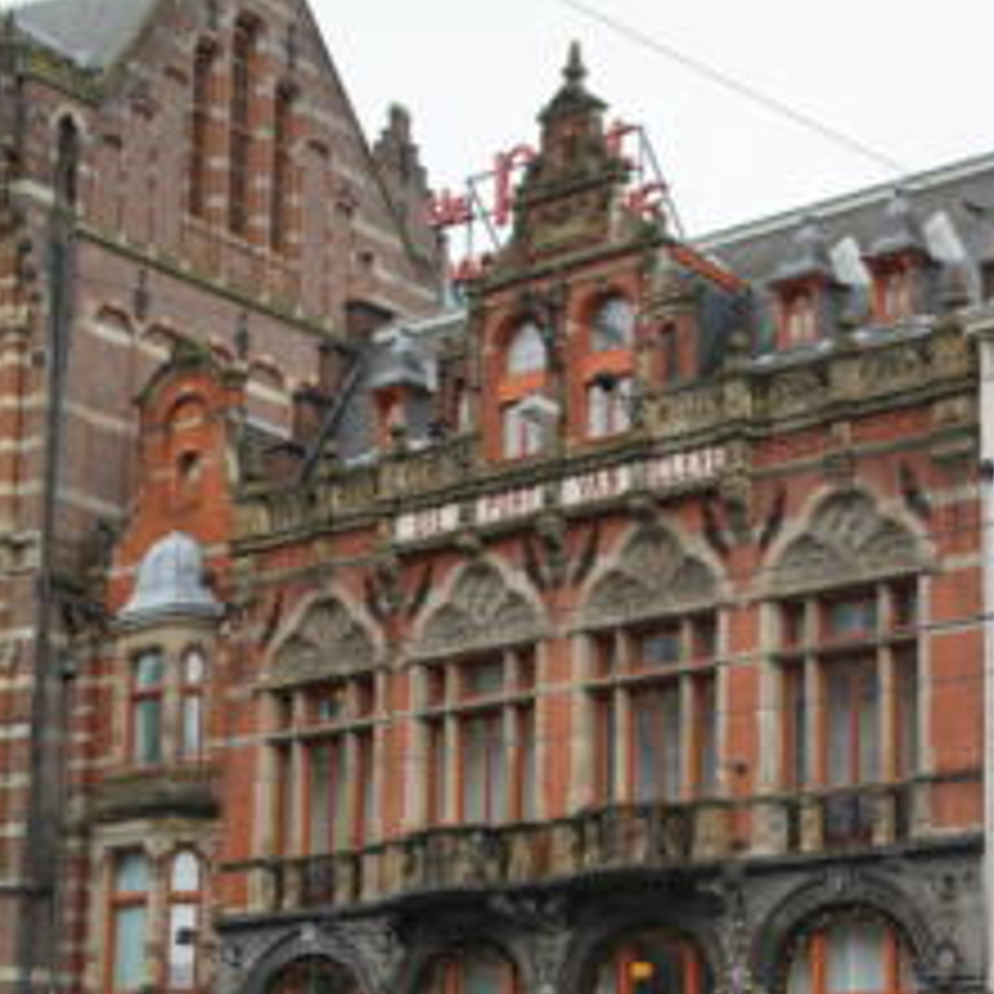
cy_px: 740
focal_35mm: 77
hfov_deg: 21.6
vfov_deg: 22.3
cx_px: 1012
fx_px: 2502
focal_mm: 40
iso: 800
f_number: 7.1
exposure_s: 1/160
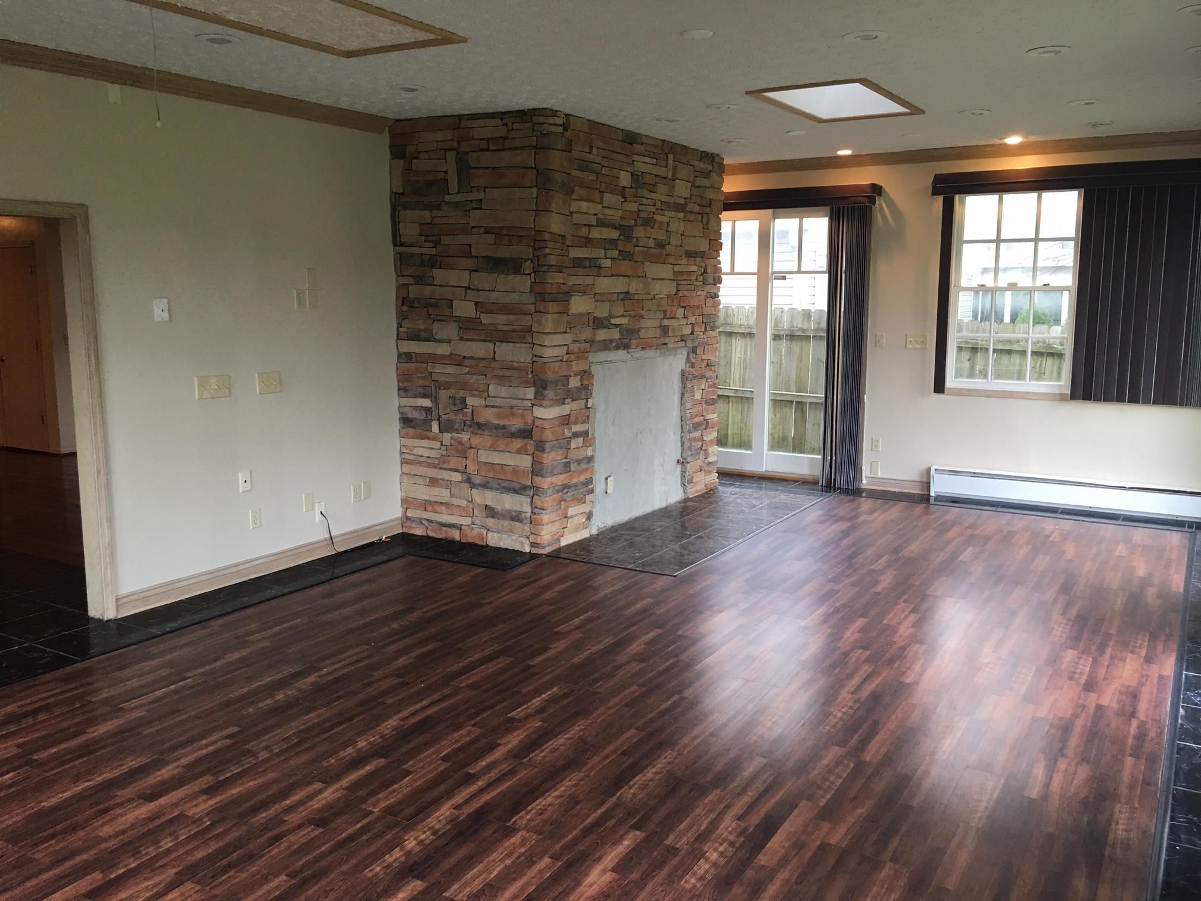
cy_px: 450
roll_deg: +0.3
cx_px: 600
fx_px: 1006
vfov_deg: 48.2
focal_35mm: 29
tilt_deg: -7.2
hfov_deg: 61.7
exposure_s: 1/30
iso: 40
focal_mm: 4.15
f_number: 2.2
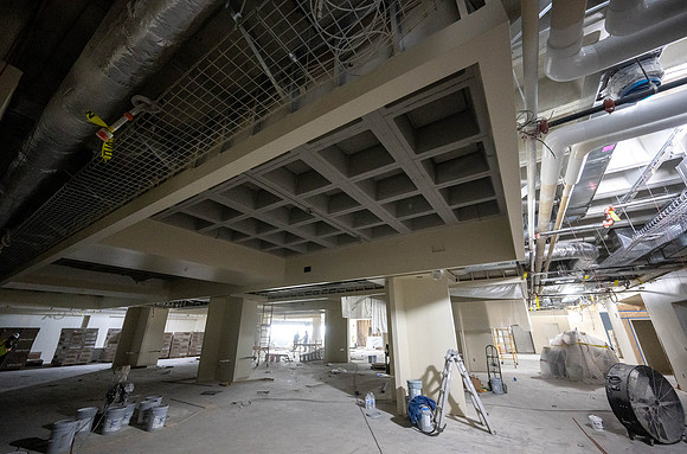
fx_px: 267
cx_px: 344
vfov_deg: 80.7
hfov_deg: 104.3
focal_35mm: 14
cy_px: 225
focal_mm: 14
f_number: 4
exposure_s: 1/200
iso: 5000
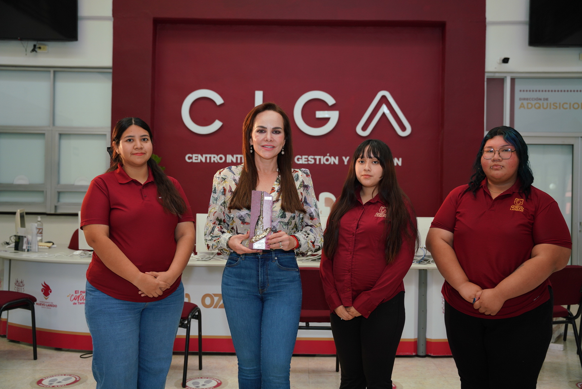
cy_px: 194
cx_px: 291
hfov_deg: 52.7
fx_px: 587
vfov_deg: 36.6
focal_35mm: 36
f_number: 3.2
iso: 500
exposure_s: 1/125
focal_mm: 36.3
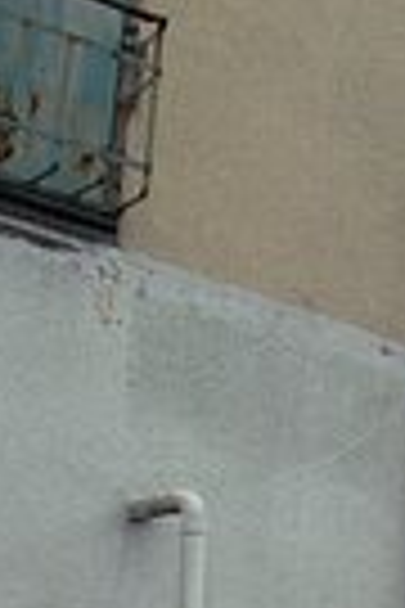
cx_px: 740
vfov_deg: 17.3
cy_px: 824
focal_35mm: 110
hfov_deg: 11.5
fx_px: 1856
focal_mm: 17
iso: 100
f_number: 5.6
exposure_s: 1/125
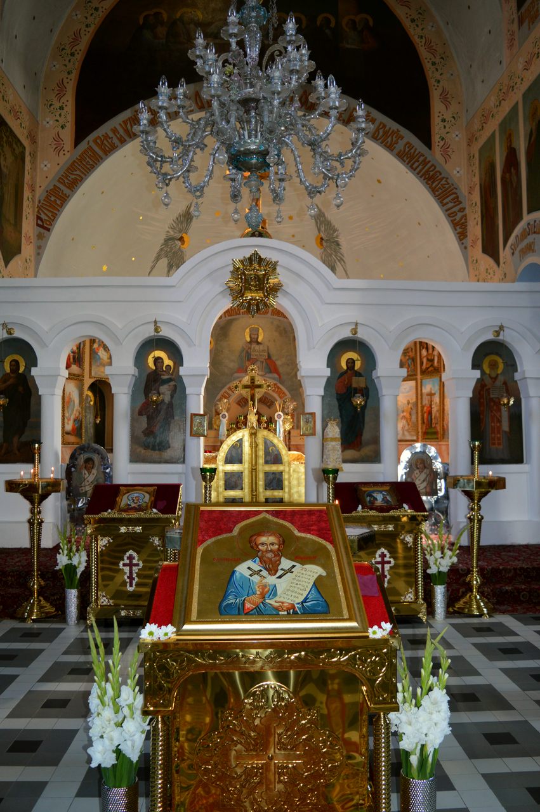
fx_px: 710
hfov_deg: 41.6
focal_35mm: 32
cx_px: 270
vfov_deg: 59.5
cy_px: 406
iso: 560
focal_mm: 21
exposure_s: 1/60
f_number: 3.8
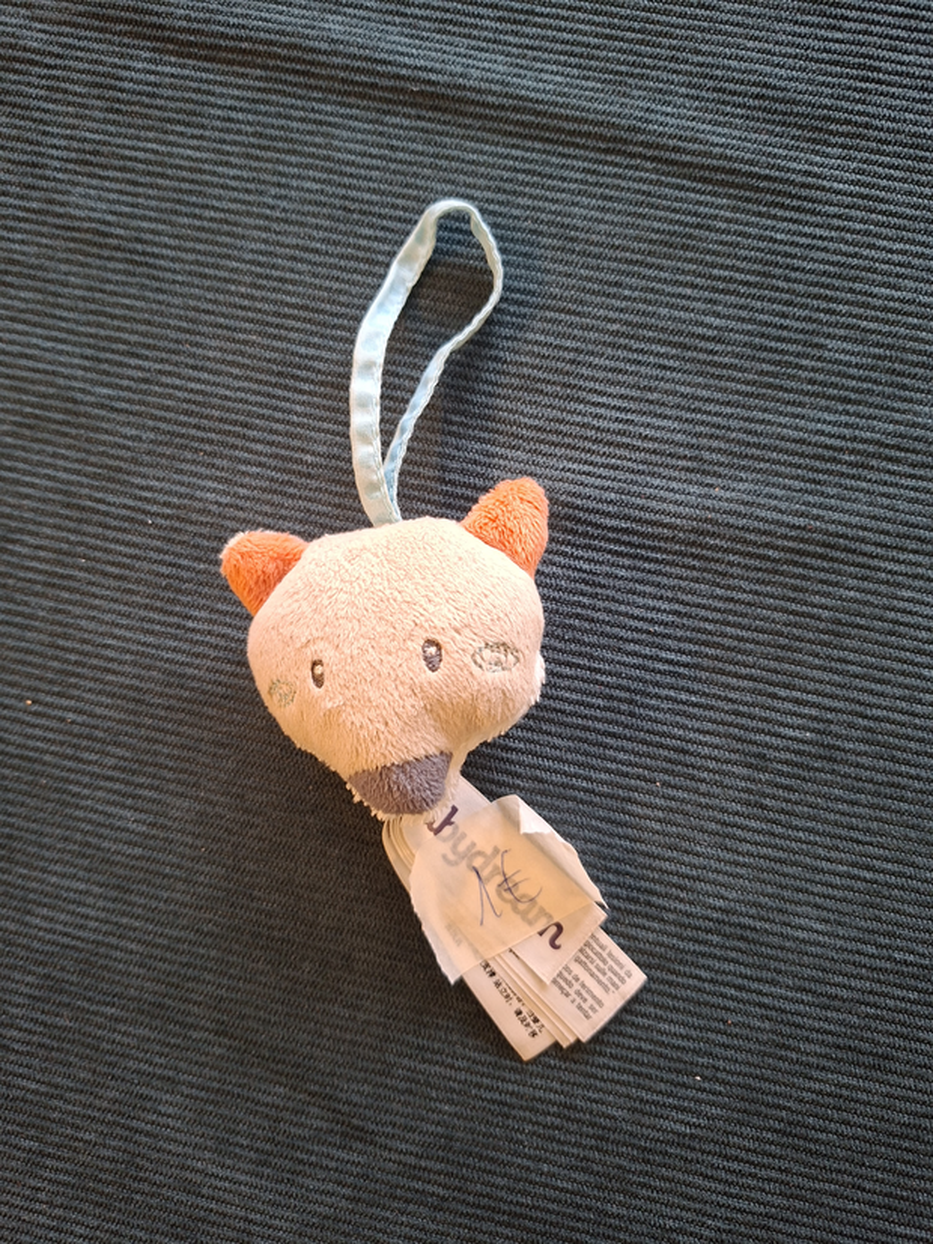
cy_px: 622
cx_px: 466
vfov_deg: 73.9
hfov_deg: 58.9
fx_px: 827
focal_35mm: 23
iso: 200
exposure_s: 1/50
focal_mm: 5.54
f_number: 1.8
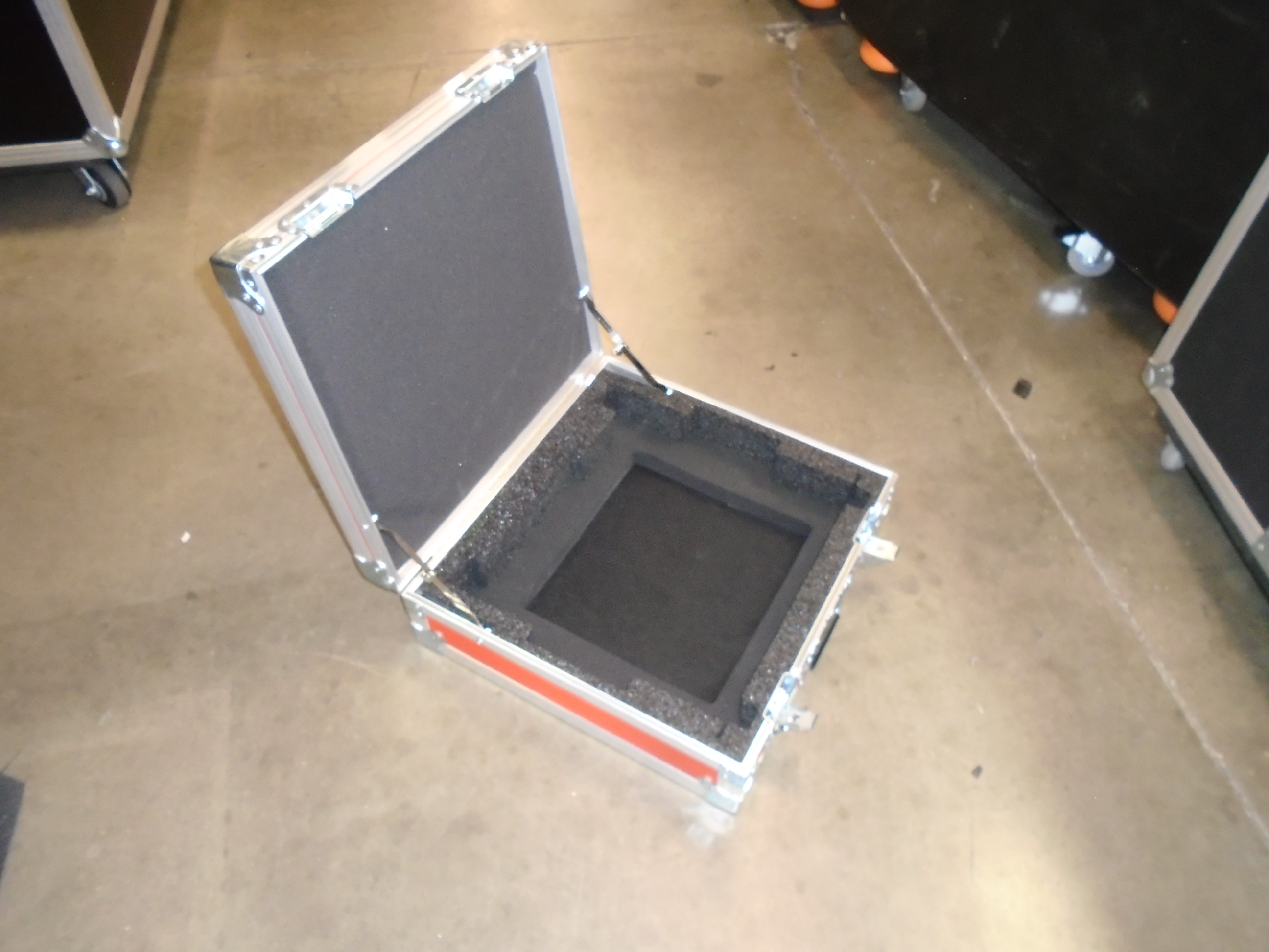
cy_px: 476
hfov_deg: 67.3
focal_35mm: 26
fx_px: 953
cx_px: 634
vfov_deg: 53.1
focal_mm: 4.6
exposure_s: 1/30
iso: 400
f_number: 3.2
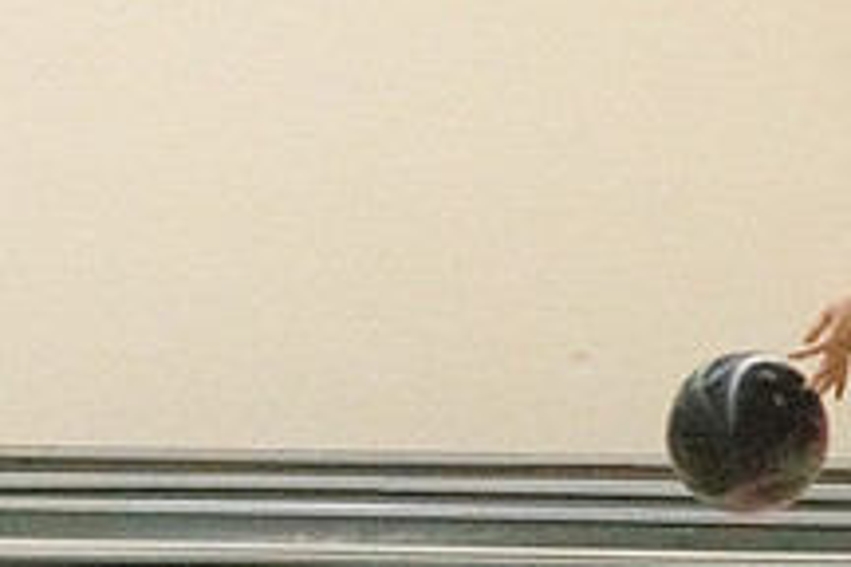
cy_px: 220
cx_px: 1016
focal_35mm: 282
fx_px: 6666
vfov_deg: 4.9
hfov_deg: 7.2
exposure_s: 1/1250
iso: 10000
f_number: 4.5
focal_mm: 70
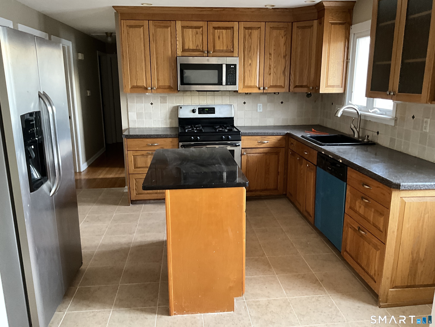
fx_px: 364
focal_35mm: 29
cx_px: 218
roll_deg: +0.2
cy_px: 164
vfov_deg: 48.2
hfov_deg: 61.7
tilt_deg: -11.8
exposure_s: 1/47
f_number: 1.8
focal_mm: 3
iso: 320
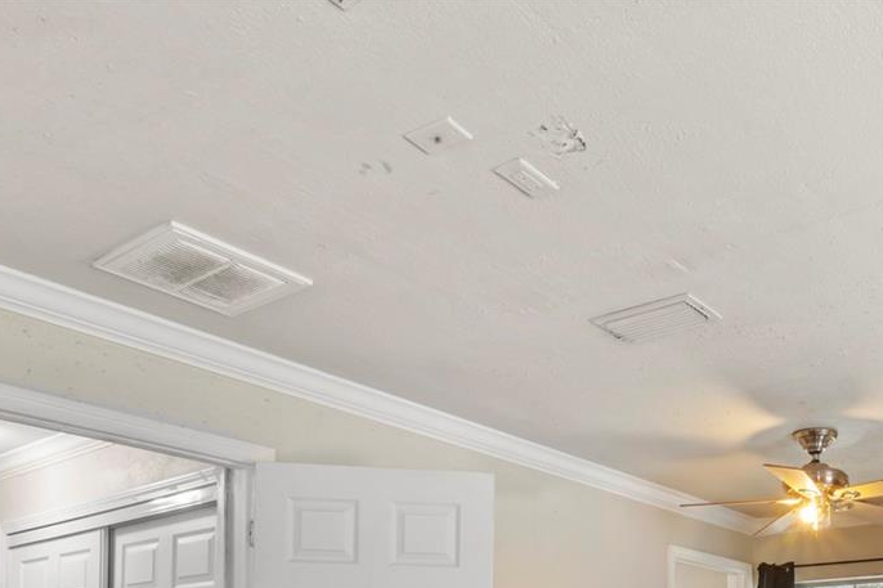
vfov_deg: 32.2
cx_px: 642
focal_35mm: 35
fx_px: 858
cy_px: 682
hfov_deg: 52.5
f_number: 14
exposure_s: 2
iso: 200
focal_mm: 10
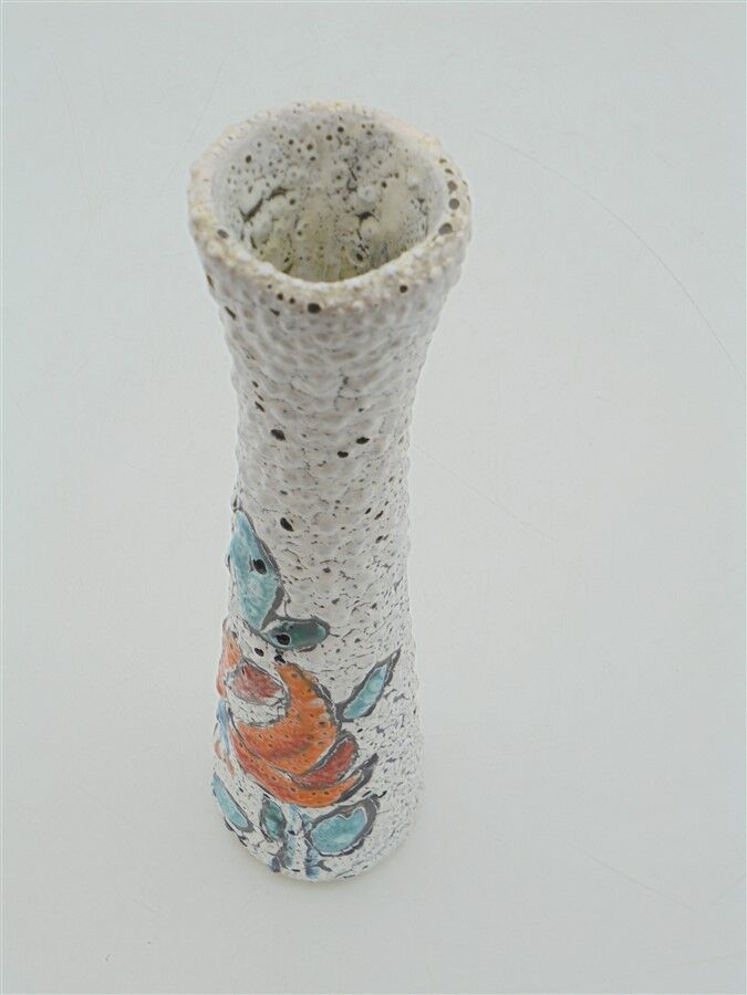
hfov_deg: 33.6
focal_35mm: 43
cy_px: 498
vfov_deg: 43.9
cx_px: 374
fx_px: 1237
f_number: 4.5
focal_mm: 7.8
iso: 100
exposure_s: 1/50
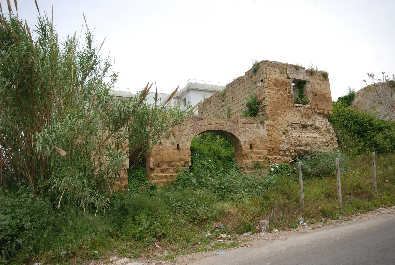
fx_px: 313
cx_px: 198
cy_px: 132
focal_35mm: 28
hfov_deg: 64.4
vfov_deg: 45.9
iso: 250
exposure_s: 1/200
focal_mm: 19
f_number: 11
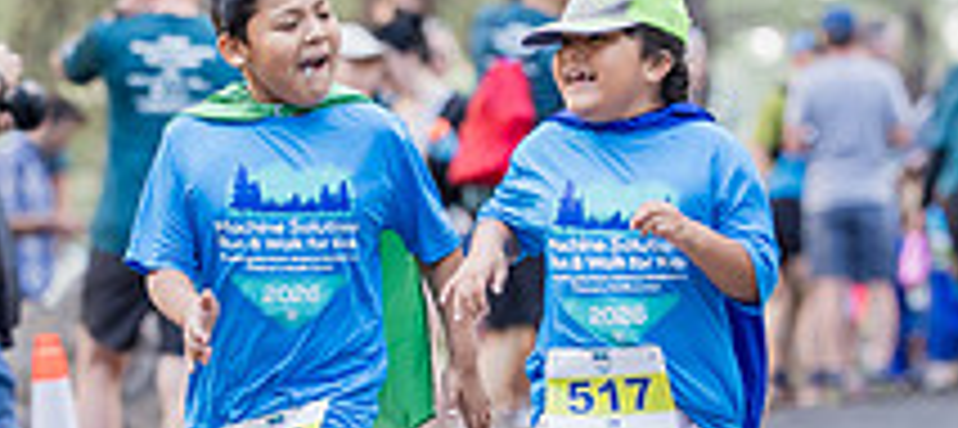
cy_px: 278
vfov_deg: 2.6
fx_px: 9309
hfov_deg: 5.9
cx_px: 500
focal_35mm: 384
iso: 1000
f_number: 2.8
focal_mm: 127.4
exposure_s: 1/500
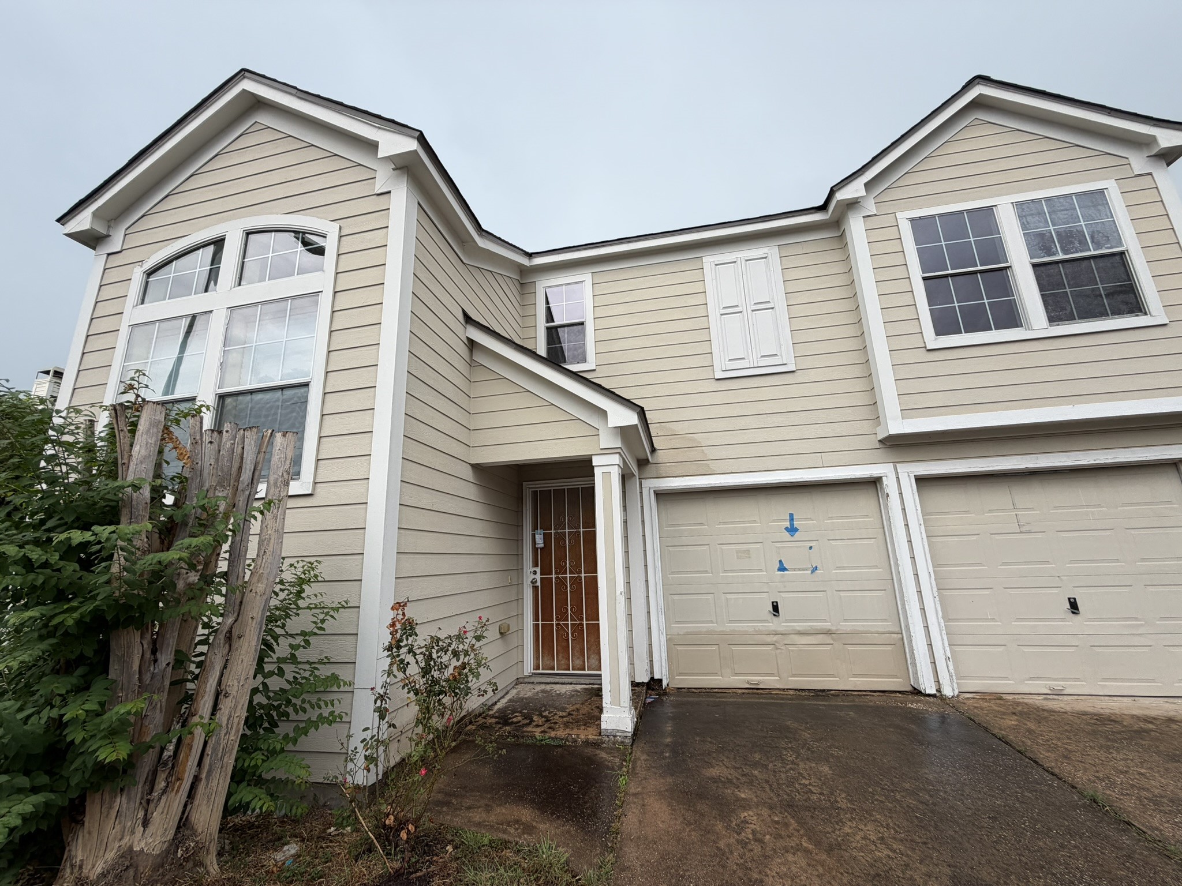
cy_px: 443
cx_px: 591
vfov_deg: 85.7
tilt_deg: +14.3
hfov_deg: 102.1
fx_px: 478
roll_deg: +1.5
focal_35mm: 14
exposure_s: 1/644
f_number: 2.2
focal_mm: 2.22
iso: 40
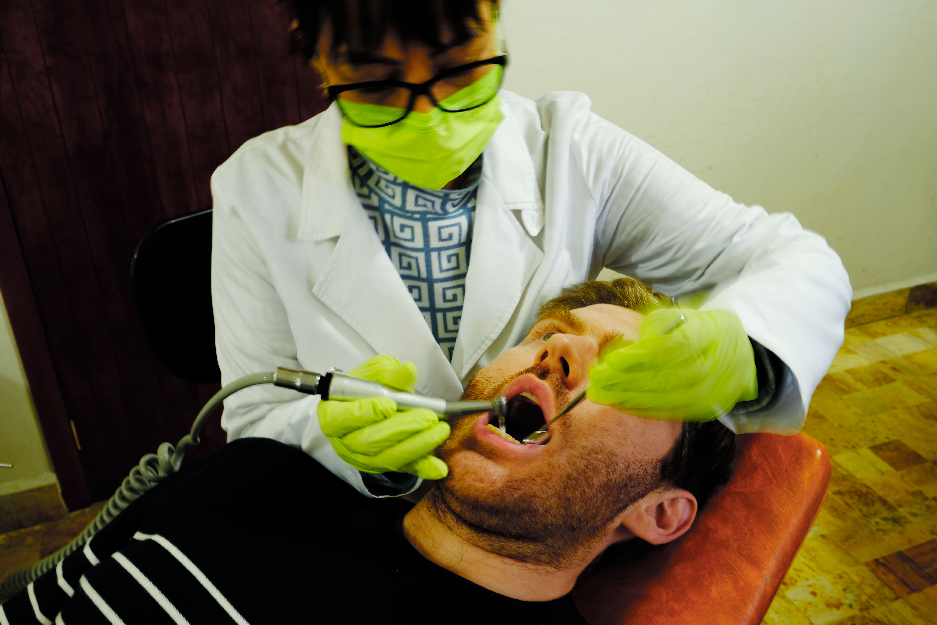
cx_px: 468
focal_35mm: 31
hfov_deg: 60.3
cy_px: 312
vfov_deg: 42.3
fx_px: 807
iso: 160
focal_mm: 20.5
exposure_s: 1/2
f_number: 10
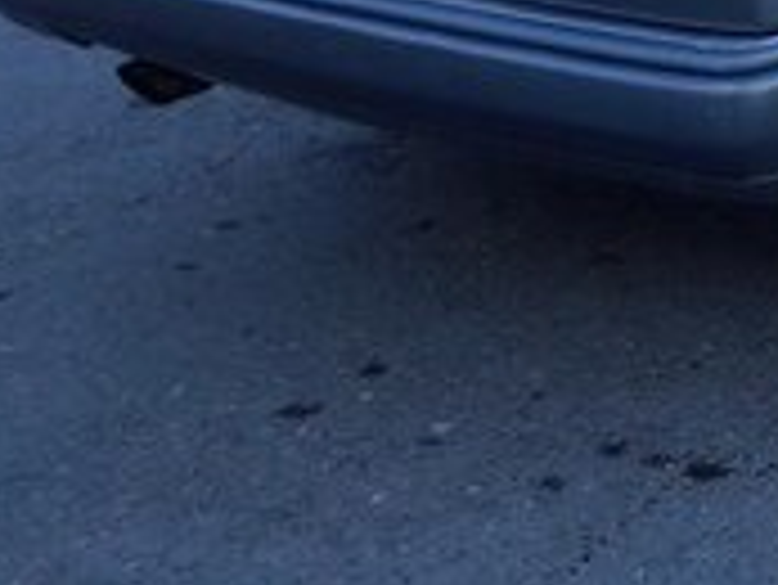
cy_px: -308
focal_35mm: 107
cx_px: 1246
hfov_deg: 16.4
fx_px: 2407
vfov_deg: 13.1
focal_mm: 3.7
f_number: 1.9
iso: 40
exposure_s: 1/269
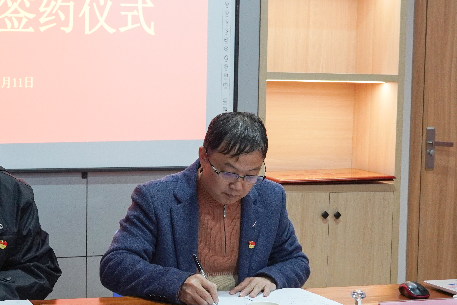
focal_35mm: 81
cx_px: 87
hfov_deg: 24.6
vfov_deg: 16.9
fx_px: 1027
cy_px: 147
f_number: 5
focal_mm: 29
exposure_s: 1/40
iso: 800
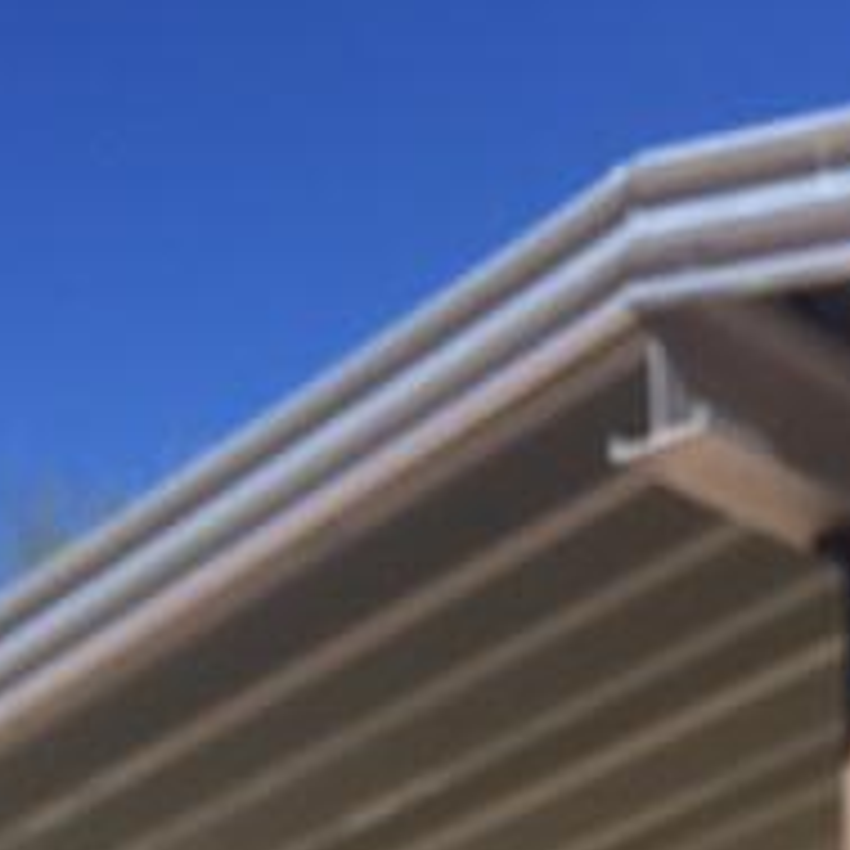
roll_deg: +0.2
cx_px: 917
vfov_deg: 17.3
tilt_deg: +5.4
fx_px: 2417
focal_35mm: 87
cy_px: 1390
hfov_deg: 19.2
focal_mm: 4.15
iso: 32
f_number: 2.2
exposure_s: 1/2083
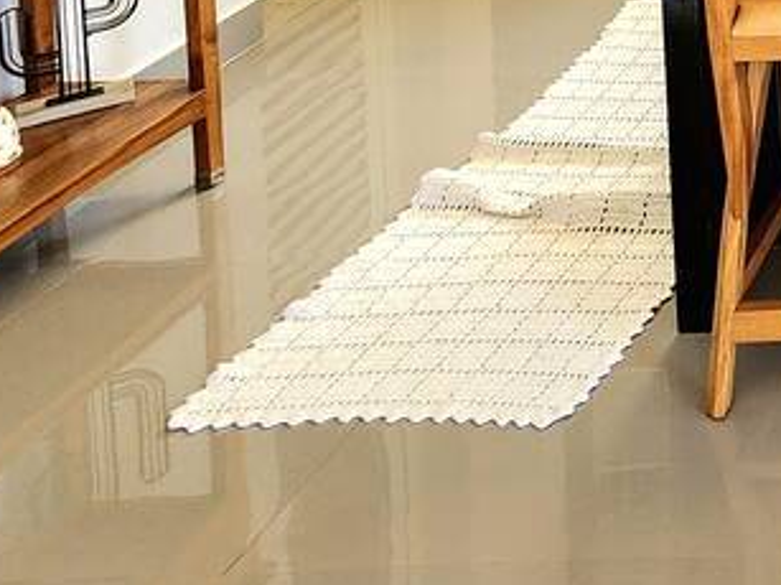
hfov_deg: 22.1
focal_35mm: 61
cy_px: -493
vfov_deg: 18.4
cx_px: 1346
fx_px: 1376
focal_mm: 2.2
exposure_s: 1/60.2
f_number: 2.2
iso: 125
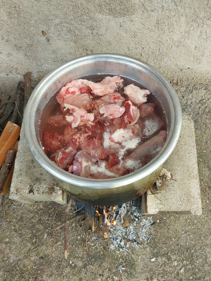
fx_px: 244
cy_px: 140
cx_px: 106
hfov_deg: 46.8
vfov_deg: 60.0
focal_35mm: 30
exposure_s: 1/116
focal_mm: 4.6
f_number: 1.8
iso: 20
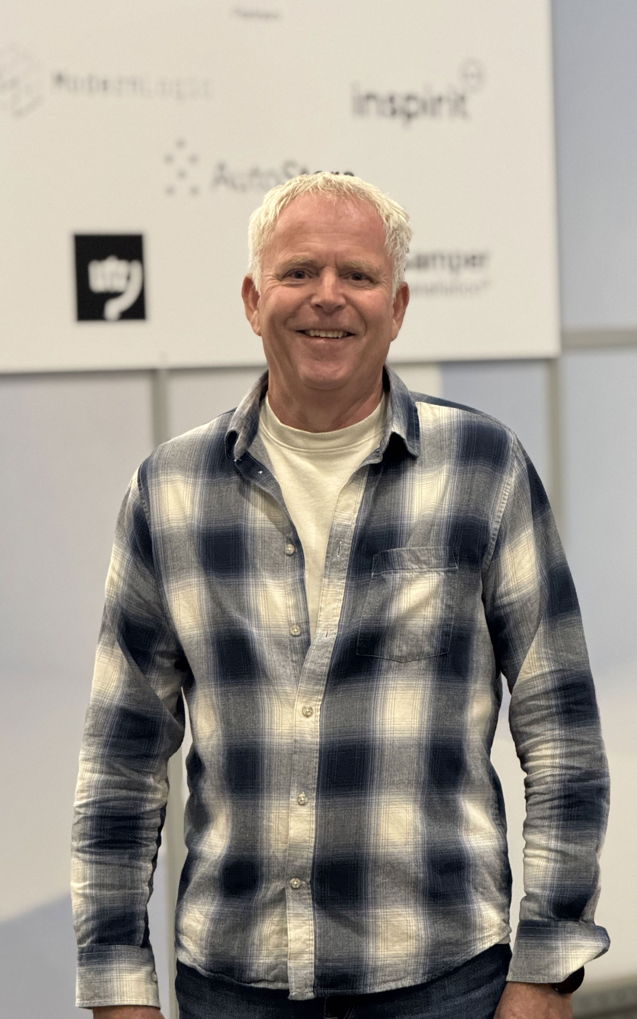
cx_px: 329
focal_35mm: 128
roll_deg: +1.7
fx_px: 3556
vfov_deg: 16.3
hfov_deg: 10.2
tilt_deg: -1.5
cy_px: 512
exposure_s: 1/50
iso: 500
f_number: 2.8
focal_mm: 15.66
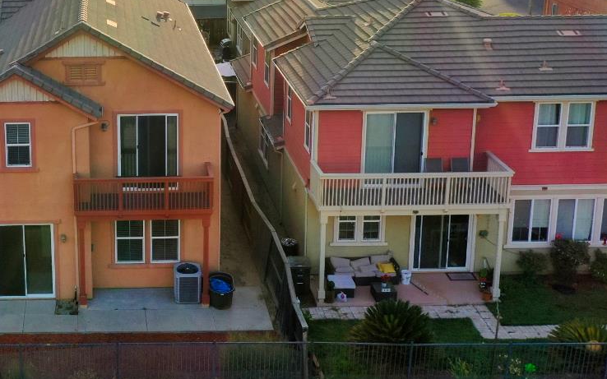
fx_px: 959
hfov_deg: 33.7
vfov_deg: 21.9
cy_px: 51
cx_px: 90
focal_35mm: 58
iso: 100
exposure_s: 1/200
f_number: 5
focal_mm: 10.26
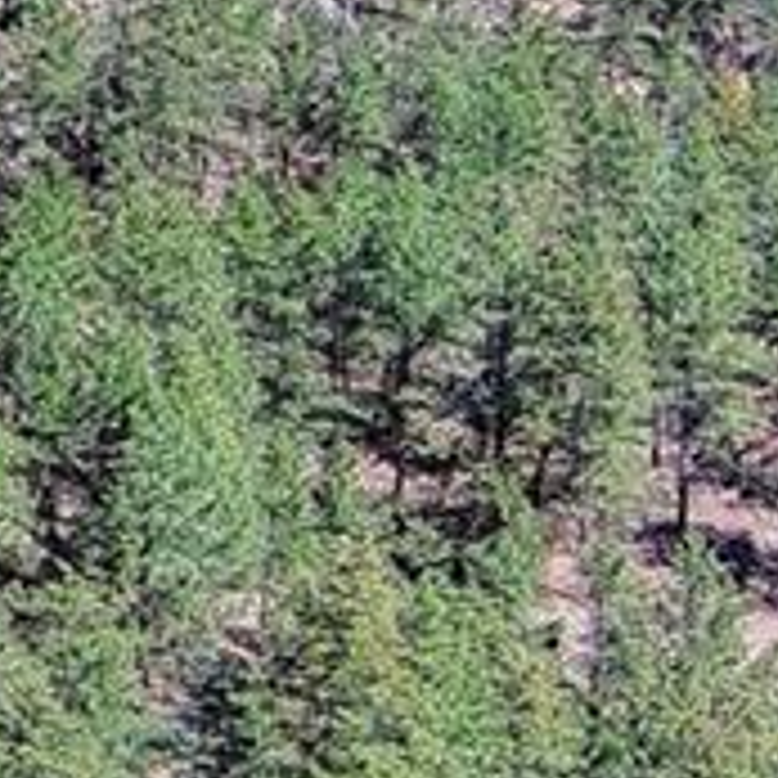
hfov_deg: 6.0
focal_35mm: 228
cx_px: -2730
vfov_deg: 7.6
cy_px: -252
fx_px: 5798
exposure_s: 1/1215
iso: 100
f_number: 2.8
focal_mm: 10.6
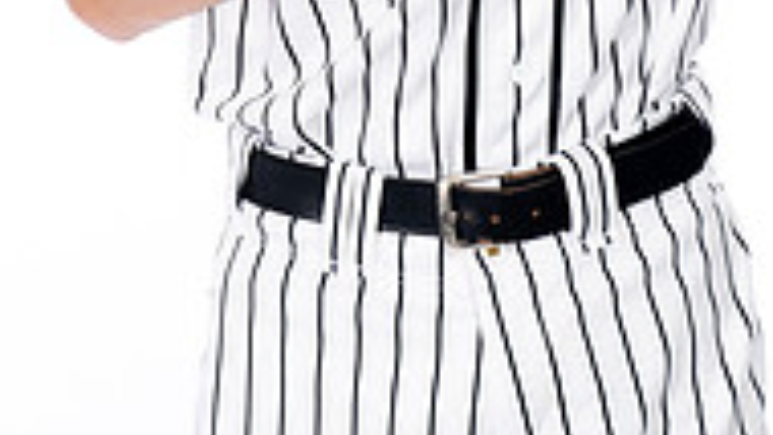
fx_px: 3567
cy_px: -472
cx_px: 431
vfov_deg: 6.7
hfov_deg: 12.4
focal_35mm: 174
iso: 400
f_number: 5.6
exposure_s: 1/250
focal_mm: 70
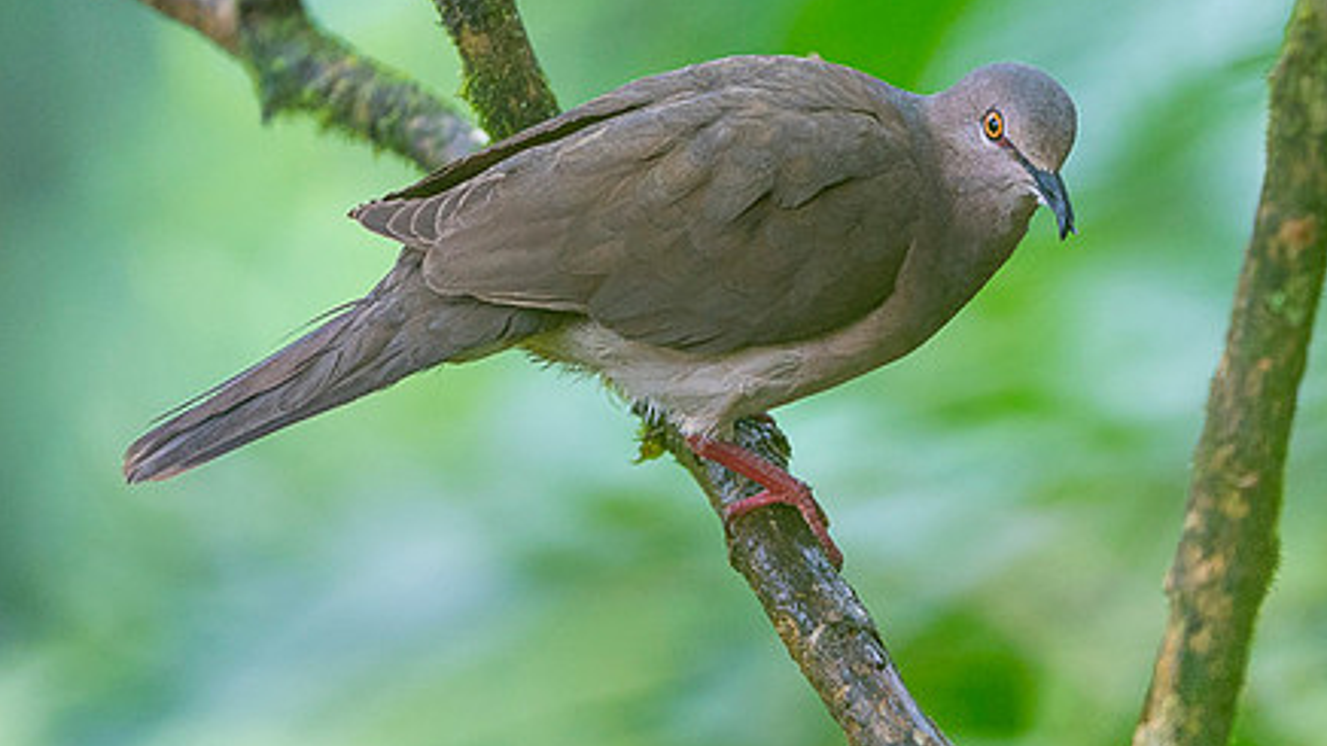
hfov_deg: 2.6
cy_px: 179
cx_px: 998
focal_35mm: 841
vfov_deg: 1.4
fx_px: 29585
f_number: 4
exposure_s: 1/320
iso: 2500
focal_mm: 500
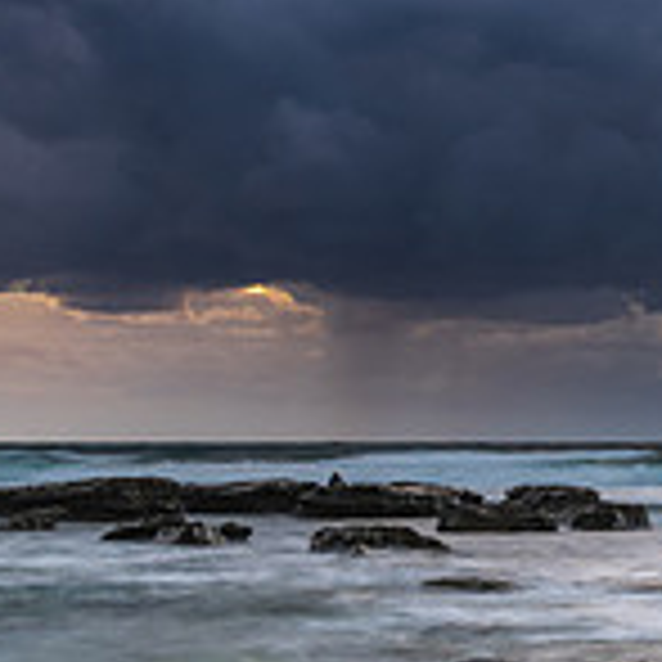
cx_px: 630
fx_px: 2337
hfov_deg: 15.9
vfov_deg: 16.1
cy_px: 214
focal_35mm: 108
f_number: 7.1
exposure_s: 2
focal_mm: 32
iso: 250
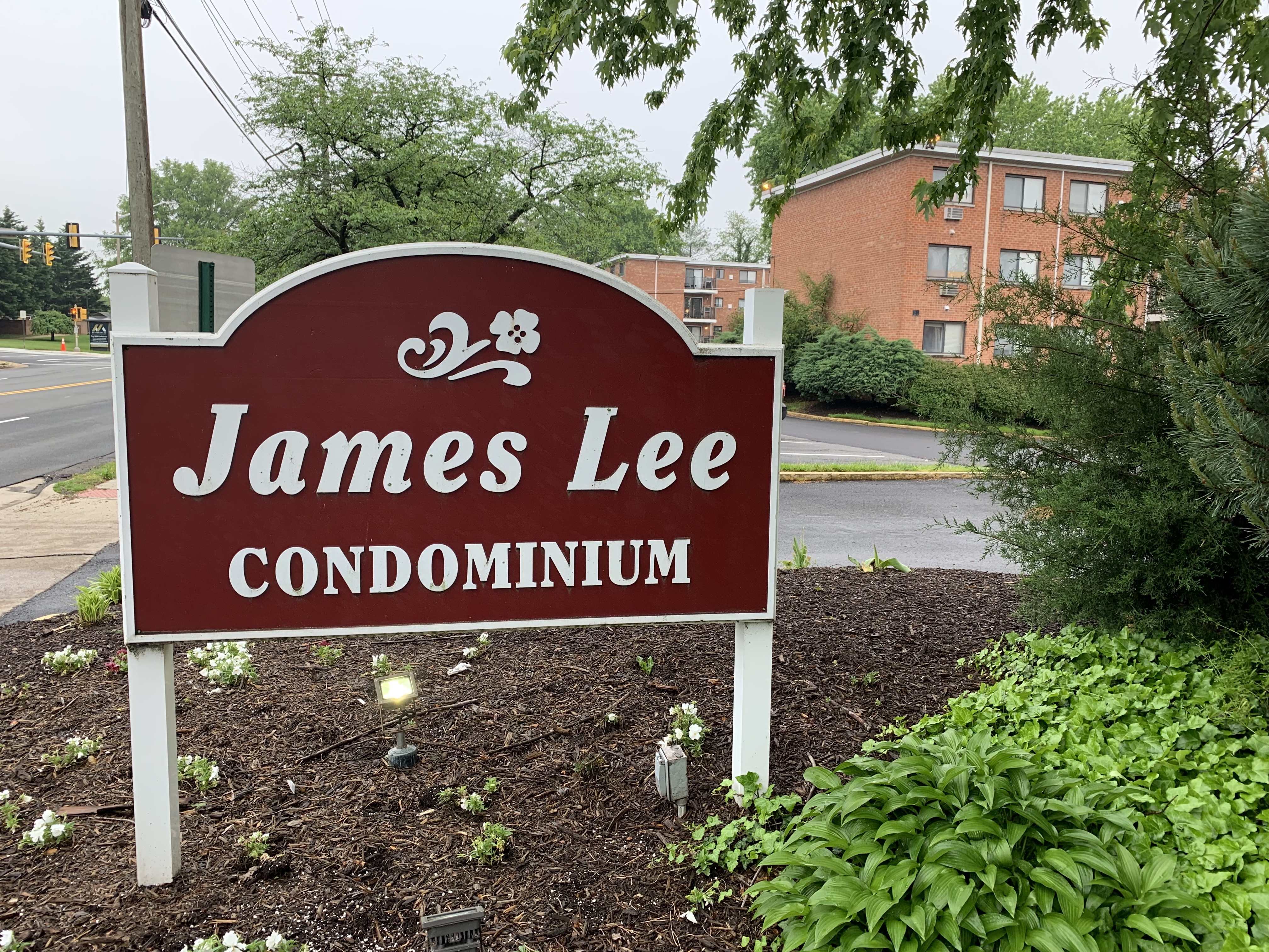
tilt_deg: -7.4
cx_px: 634
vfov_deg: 53.1
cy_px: 476
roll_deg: -2.7
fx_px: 953
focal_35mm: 26
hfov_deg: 67.3
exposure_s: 1/121
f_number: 1.8
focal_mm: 4.25
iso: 32
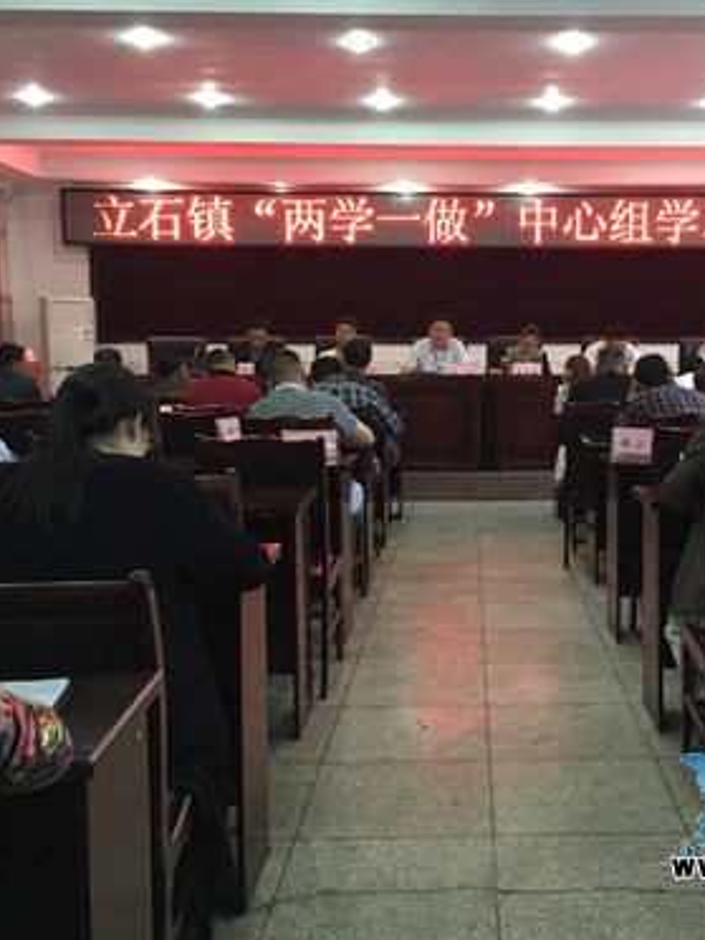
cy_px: 471
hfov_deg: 36.2
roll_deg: -0.6
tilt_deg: -6.8
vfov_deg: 47.9
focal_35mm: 39
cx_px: 503
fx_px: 1059
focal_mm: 4.15
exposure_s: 1/8
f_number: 2.2
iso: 160
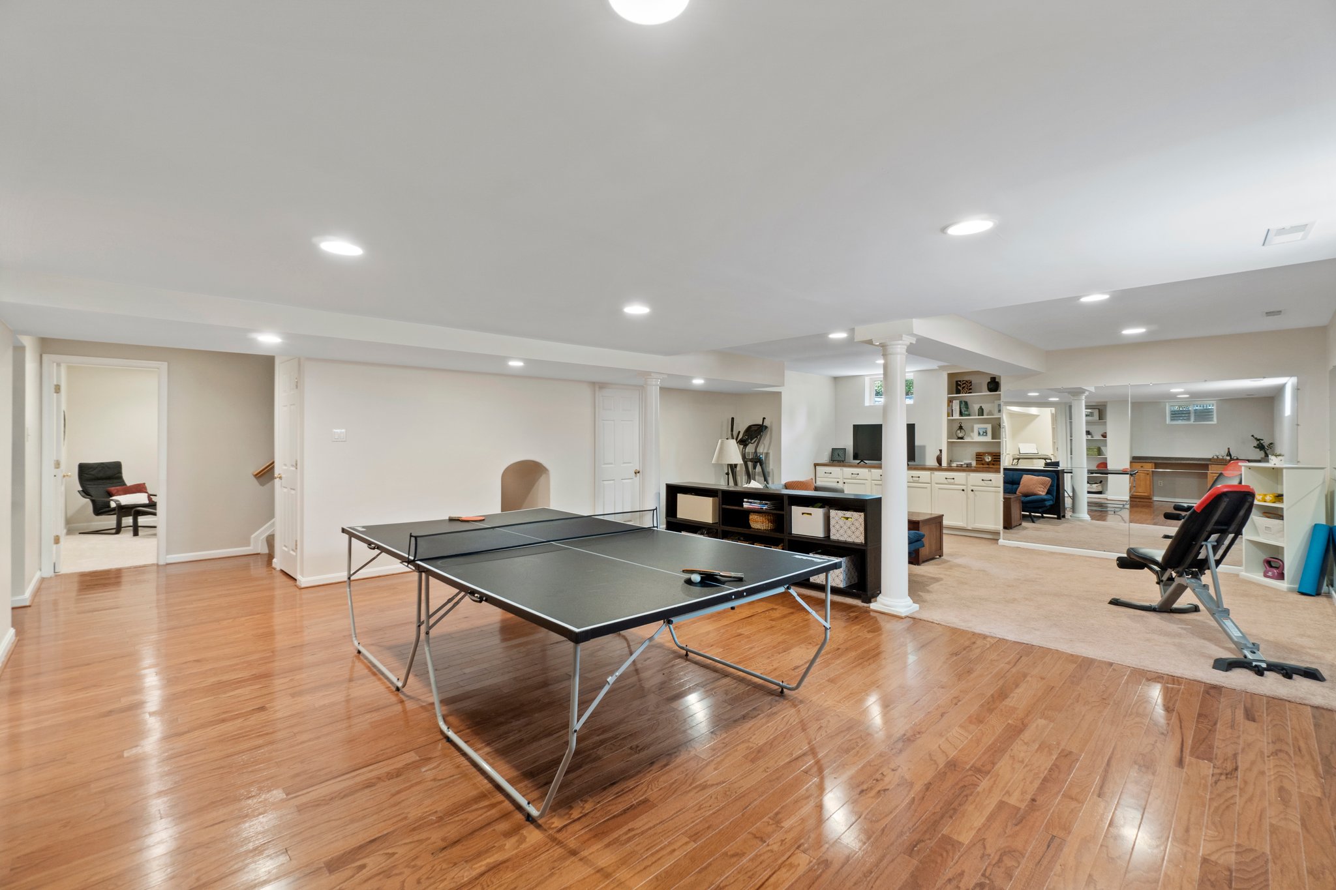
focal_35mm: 15
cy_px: 445
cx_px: 668
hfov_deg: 100.4
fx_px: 557
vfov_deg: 77.3
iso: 100
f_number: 8
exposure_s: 1/1.25
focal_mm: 10
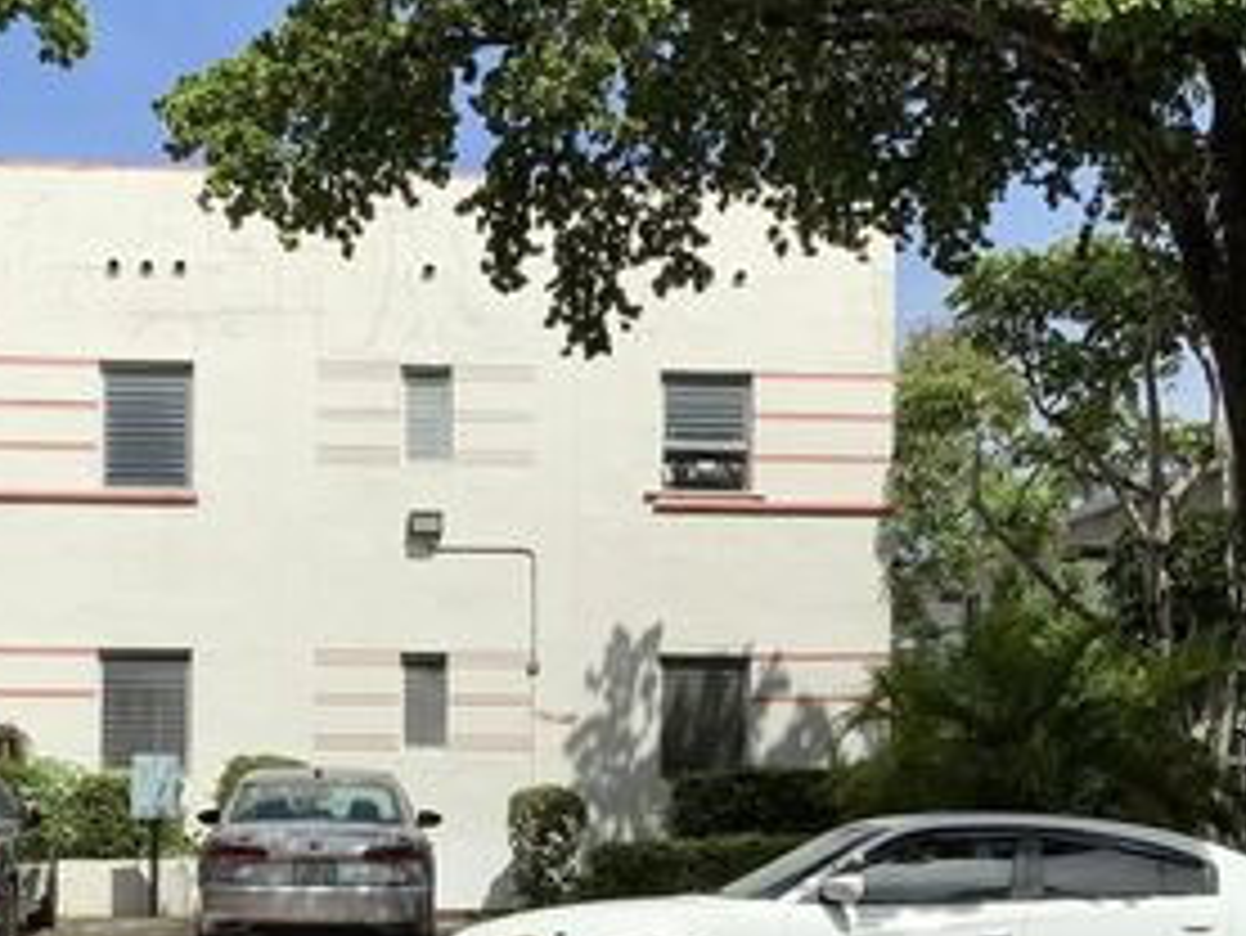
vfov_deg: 21.7
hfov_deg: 28.9
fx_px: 2413
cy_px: 706
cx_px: 472
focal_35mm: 67
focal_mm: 3
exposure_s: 1/2538
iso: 16
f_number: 1.8
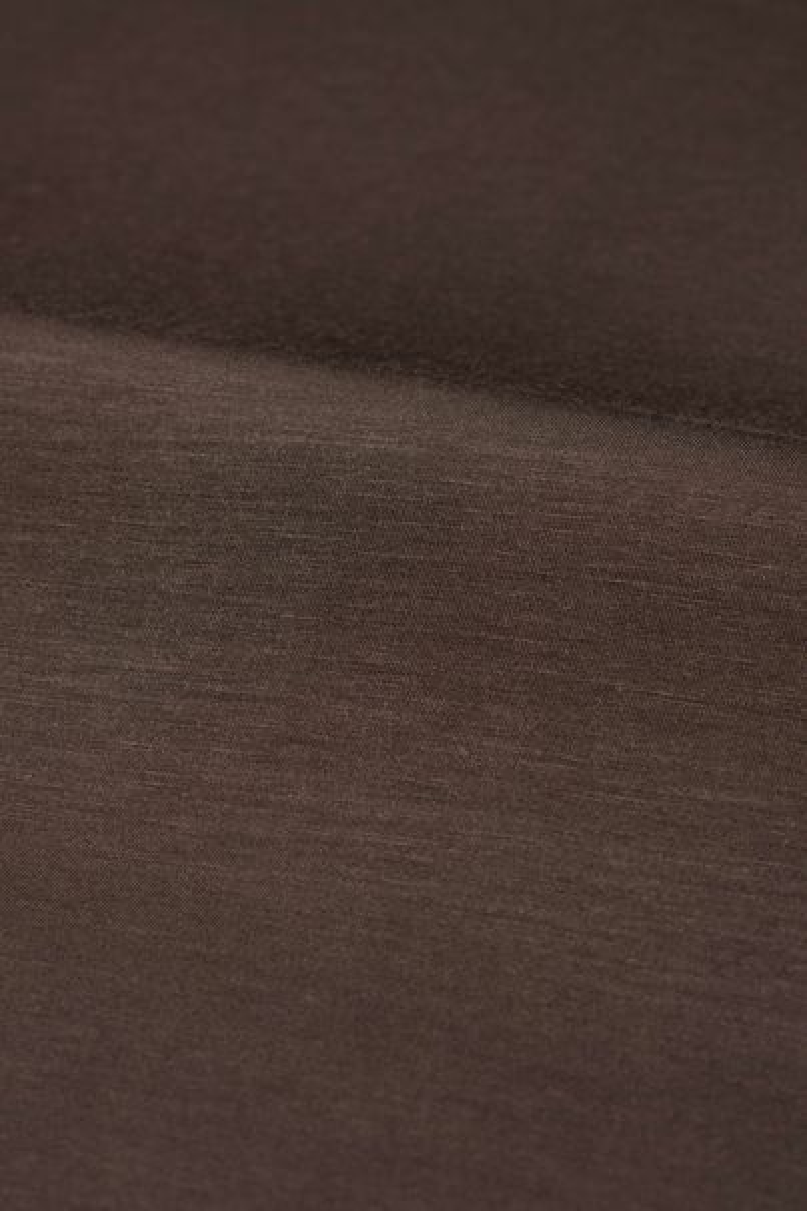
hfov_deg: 16.1
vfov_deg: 23.9
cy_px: 606
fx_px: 2860
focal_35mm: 85
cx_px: 404
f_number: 8
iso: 100
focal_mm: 85
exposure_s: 1/160
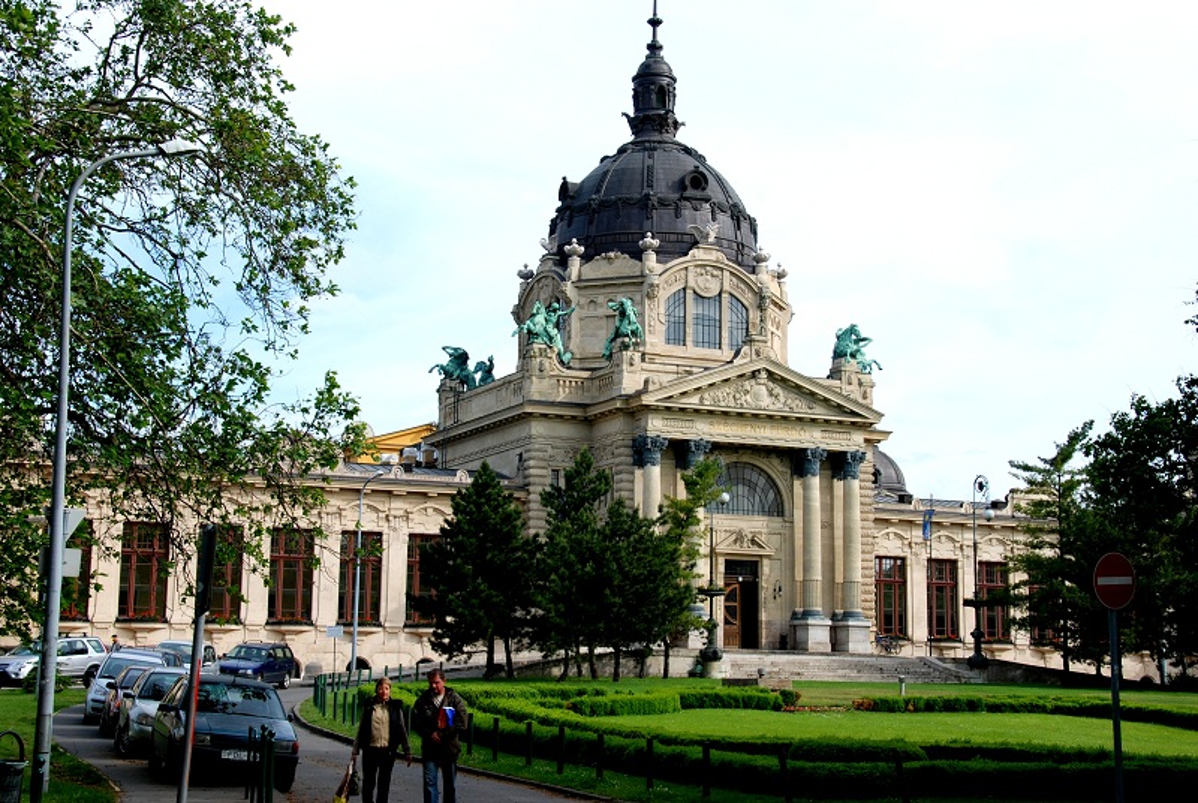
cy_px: 402
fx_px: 1800
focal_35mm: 54
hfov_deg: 36.8
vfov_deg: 25.1
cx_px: 599
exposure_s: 1/100
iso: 100
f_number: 11
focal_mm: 36
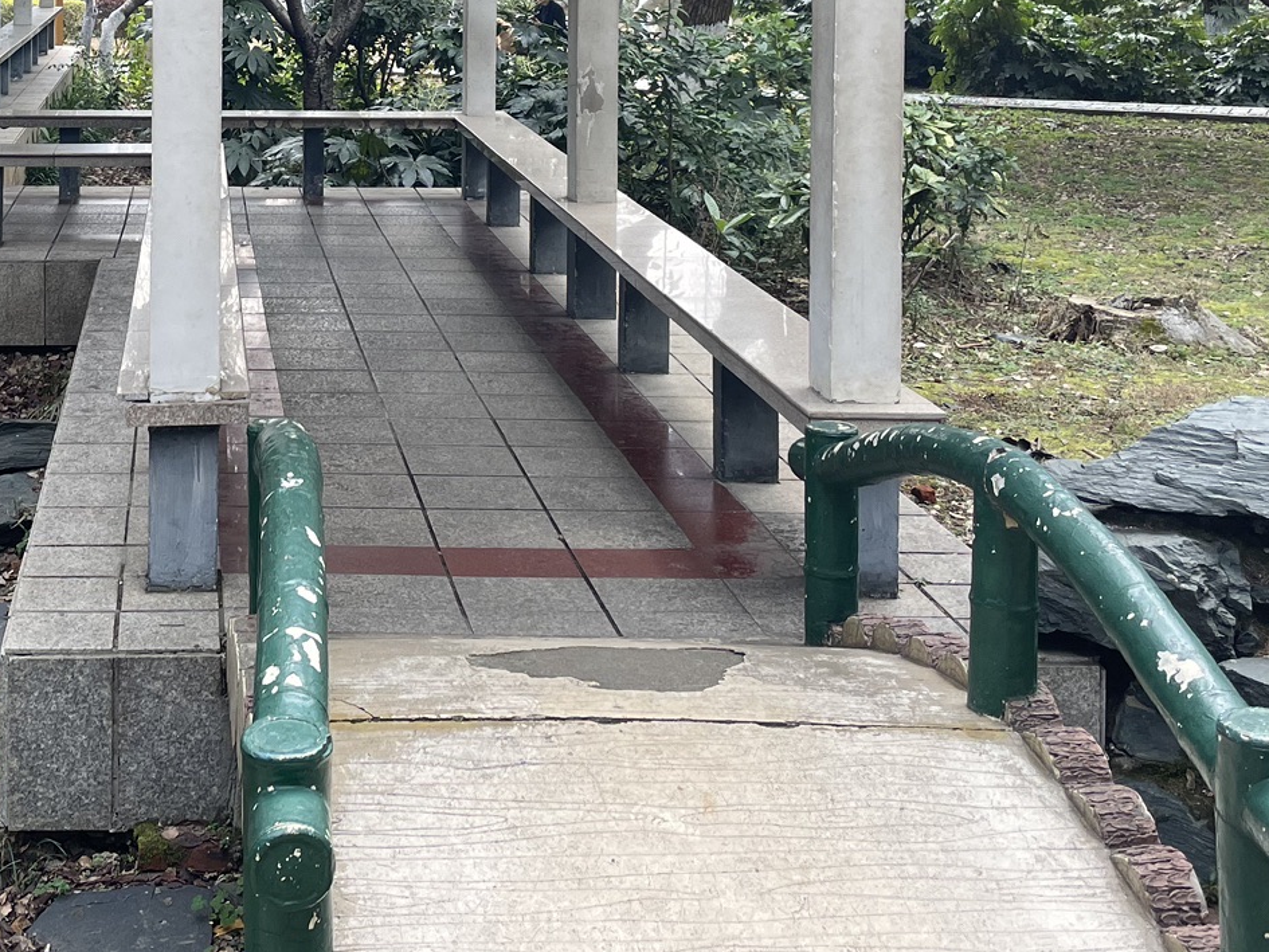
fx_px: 2017
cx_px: 238
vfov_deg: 25.4
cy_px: 16
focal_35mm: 55
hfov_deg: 33.8
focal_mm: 4.2
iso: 32
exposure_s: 1/277
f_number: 1.6
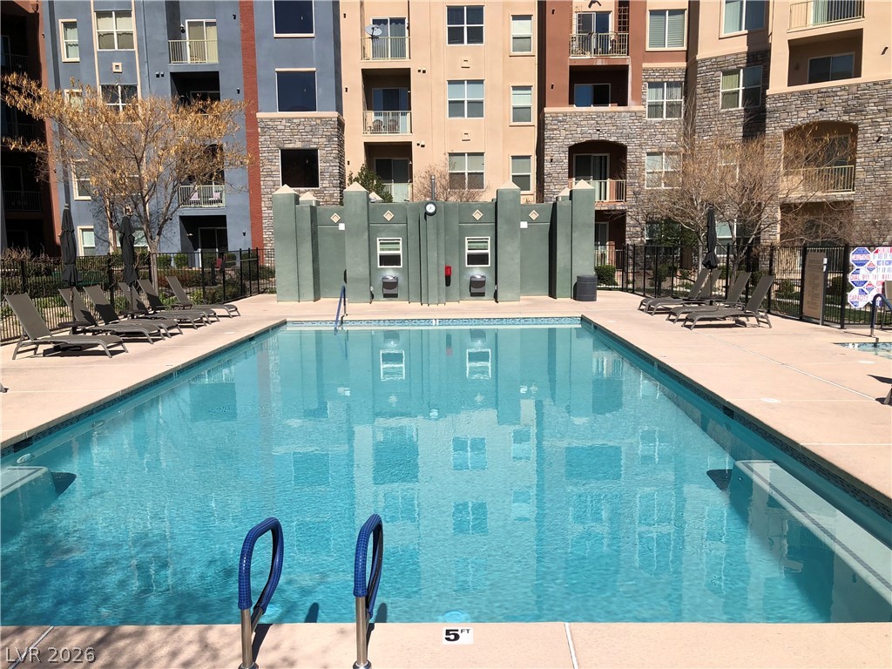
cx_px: 446
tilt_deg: -7.9
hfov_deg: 63.4
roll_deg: +0.9
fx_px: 722
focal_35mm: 28
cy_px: 334
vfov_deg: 49.7
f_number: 1.8
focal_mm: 3.99
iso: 20
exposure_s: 1/3690
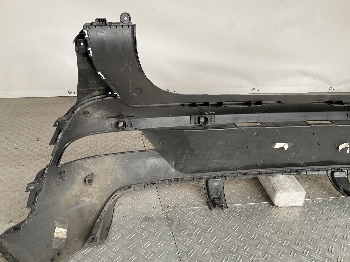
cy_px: 148
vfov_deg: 41.7
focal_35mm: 34
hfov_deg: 54.0
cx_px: 176
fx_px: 344
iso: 40
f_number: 1.8
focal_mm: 3
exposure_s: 1/50
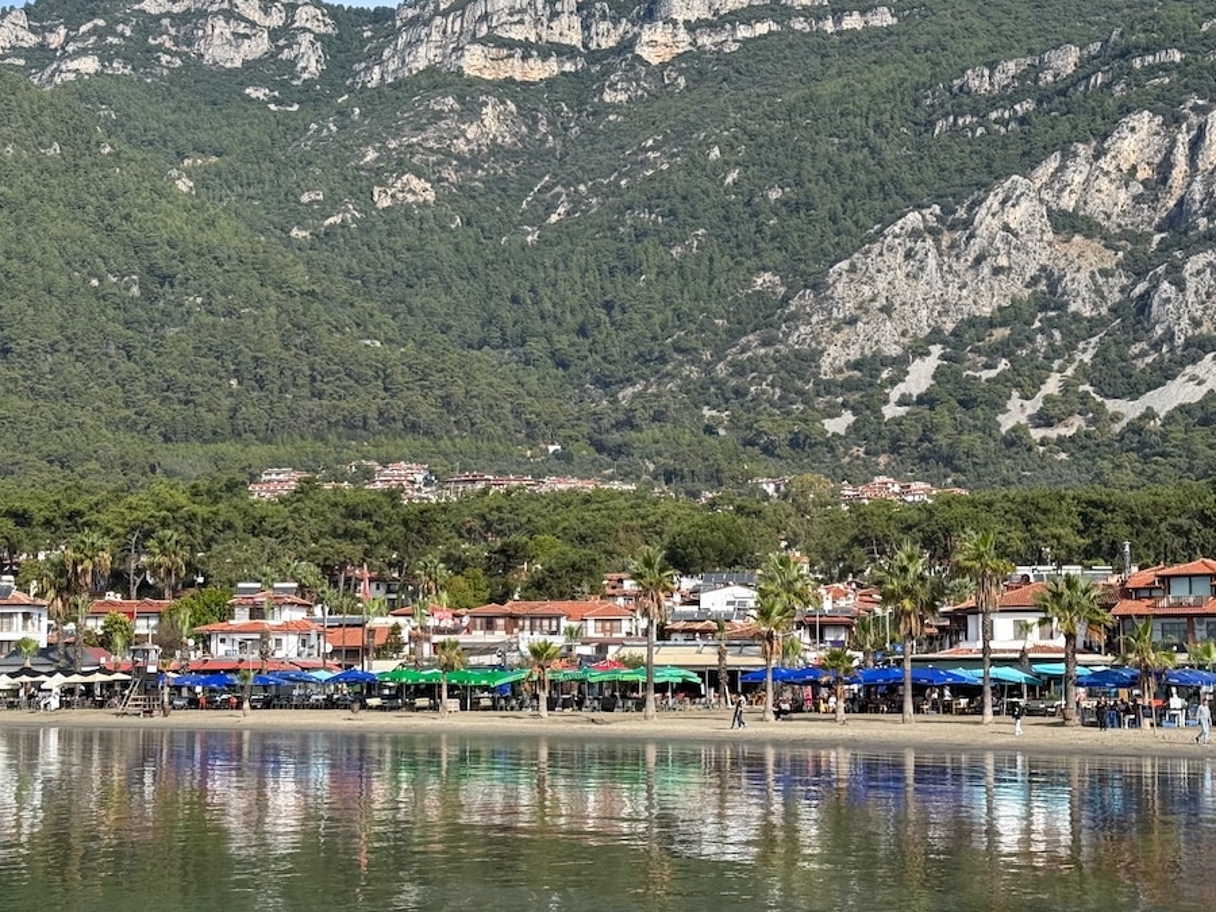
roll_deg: +0.0
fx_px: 2248
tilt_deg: +5.9
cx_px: 582
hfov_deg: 30.3
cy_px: 434
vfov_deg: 22.9
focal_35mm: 64
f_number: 1.78
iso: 80
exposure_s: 1/4329
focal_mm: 6.76
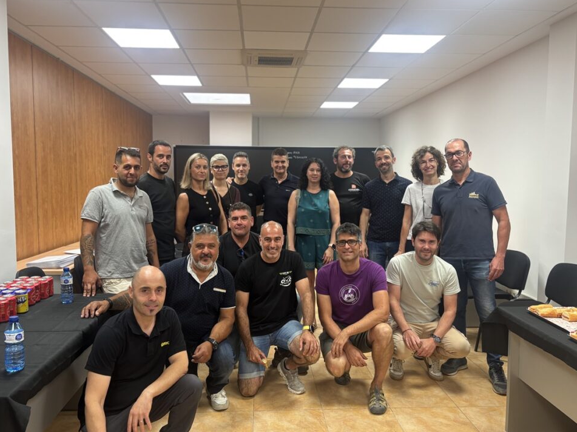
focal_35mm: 28
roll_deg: -0.1
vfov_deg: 49.7
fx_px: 467
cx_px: 285
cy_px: 219
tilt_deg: -3.8
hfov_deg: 63.4
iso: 100
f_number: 1.6
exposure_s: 1/50
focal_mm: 5.96
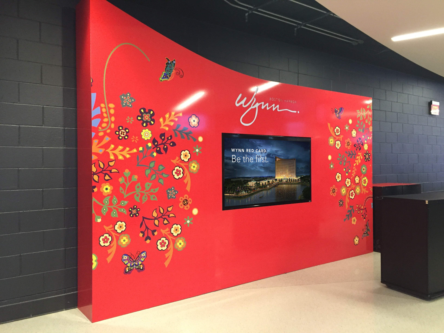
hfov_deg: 61.7
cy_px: 166
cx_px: 222
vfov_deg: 48.2
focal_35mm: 29
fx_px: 372
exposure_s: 1/30
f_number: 2.2
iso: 200
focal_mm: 4.15
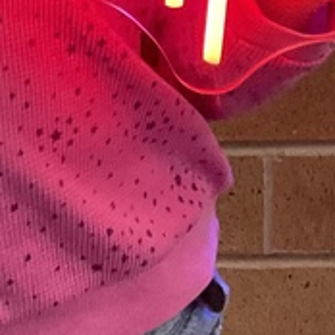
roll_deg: +0.9
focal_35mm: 151
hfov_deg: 11.5
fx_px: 1653
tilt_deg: -10.7
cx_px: 81
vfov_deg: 10.7
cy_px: -312
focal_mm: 3
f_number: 1.8
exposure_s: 1/60
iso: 125
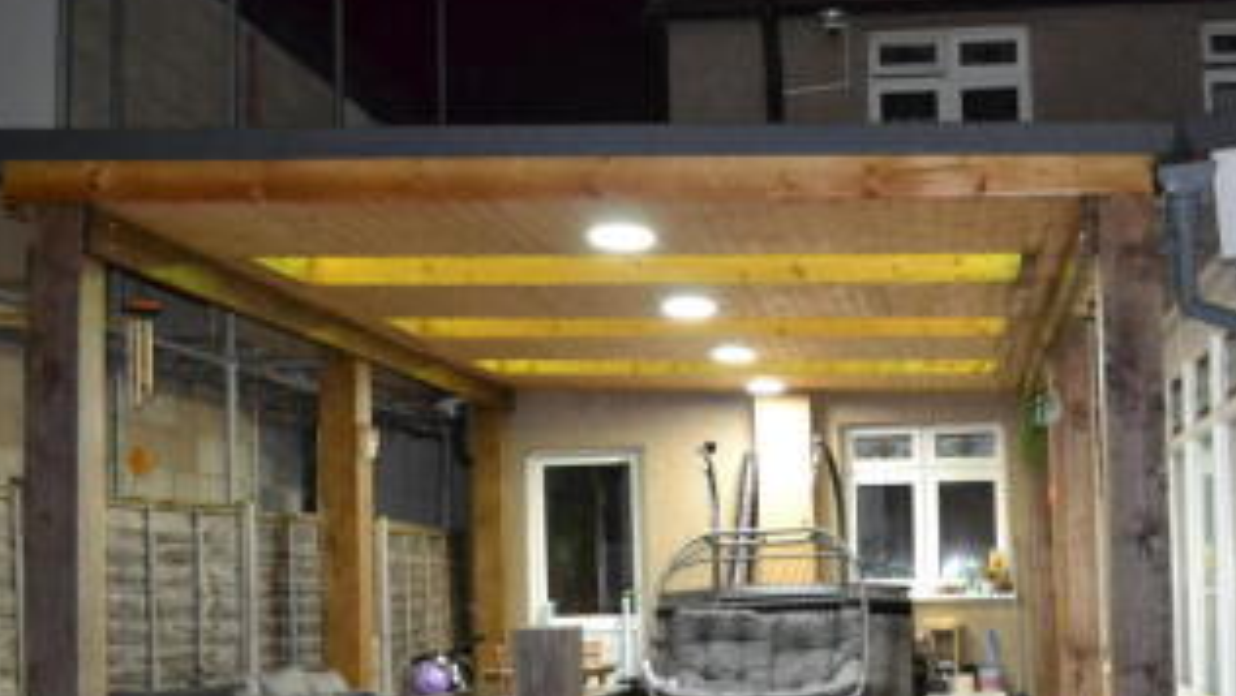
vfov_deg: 22.9
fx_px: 1705
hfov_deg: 39.1
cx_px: 884
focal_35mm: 52
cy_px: 499
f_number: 3.8
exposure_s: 1/60
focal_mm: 22
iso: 3200
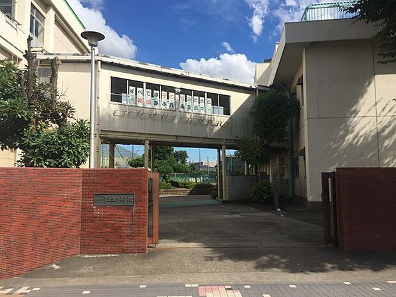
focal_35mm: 29
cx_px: 198
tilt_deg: +5.6
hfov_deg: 61.7
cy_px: 148
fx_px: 332
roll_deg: -0.5
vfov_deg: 48.2
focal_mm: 4.15
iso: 32
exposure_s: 1/2639
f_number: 2.2
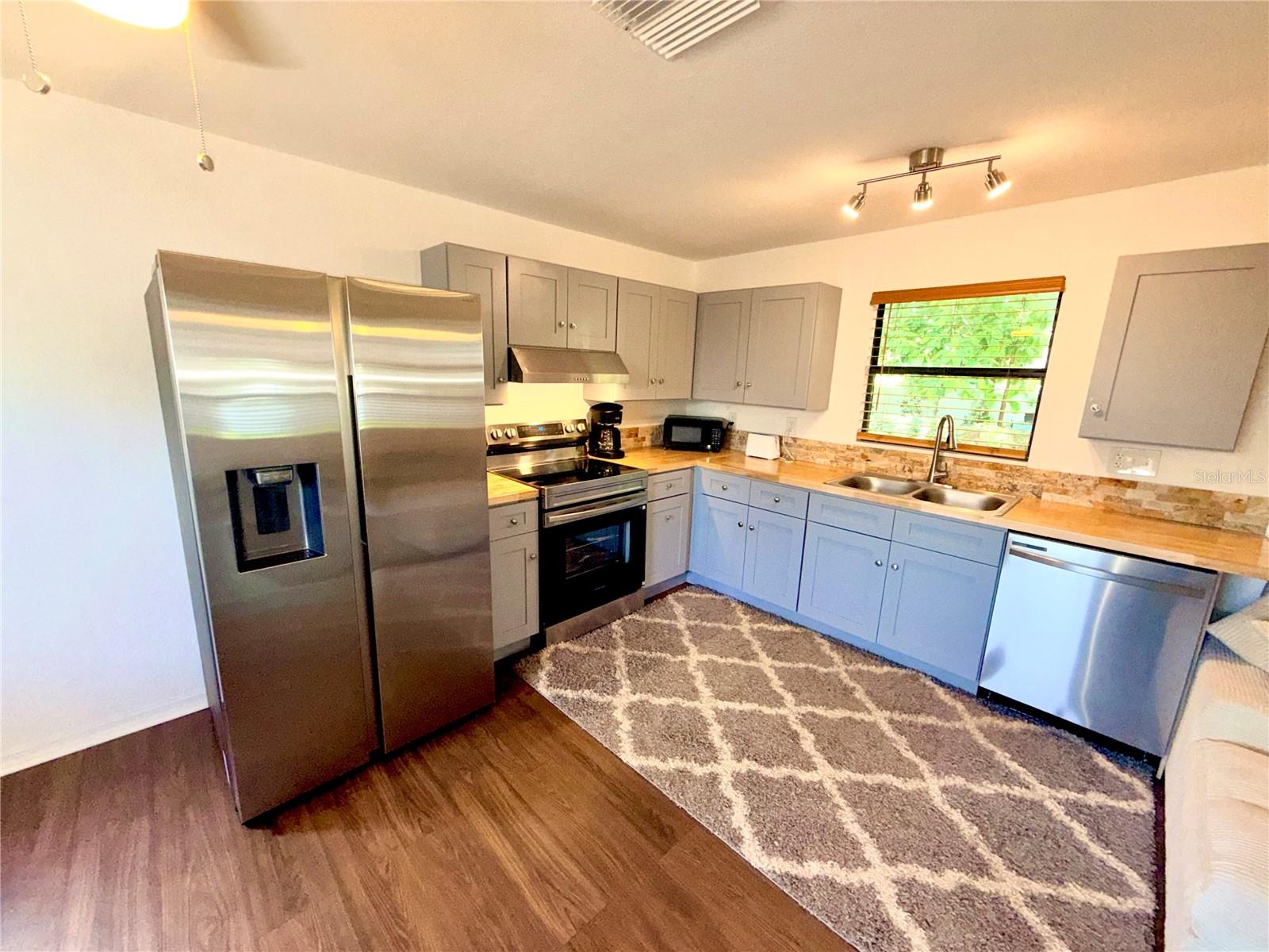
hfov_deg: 102.1
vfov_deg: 85.7
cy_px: 476
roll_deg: -2.6
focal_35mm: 14
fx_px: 513
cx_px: 634
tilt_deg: -12.2
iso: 80
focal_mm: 2.22
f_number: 2.2
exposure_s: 1/72
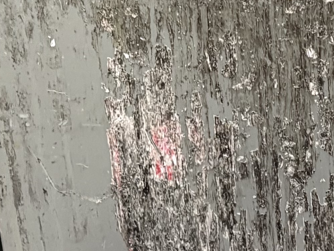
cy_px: 60
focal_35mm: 148
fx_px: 1429
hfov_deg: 13.2
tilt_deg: -31.2
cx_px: 318
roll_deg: +2.9
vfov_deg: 10.0
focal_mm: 5.96
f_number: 1.6
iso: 250
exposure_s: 1/60
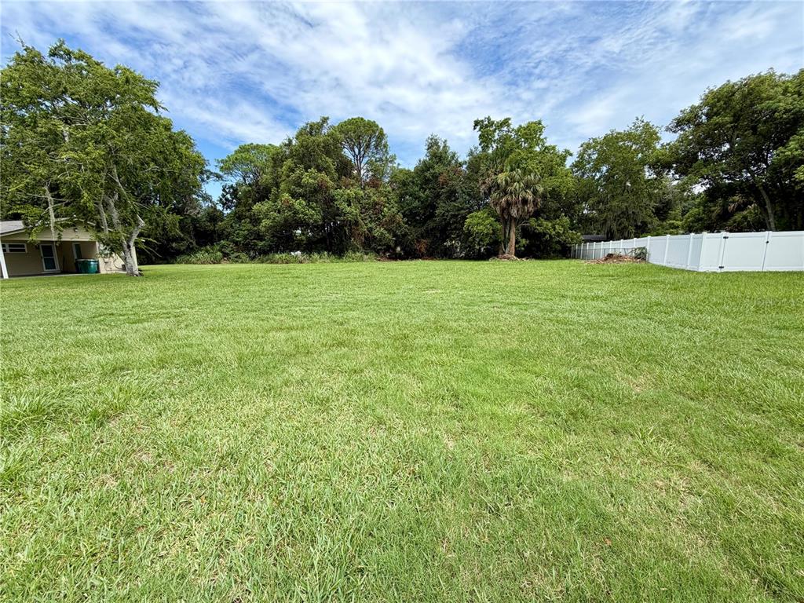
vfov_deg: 85.7
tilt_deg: -9.2
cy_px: 302
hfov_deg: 102.1
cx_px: 402
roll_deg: +0.8
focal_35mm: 14
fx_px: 325
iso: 32
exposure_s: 1/770
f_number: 2.2
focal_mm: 2.22
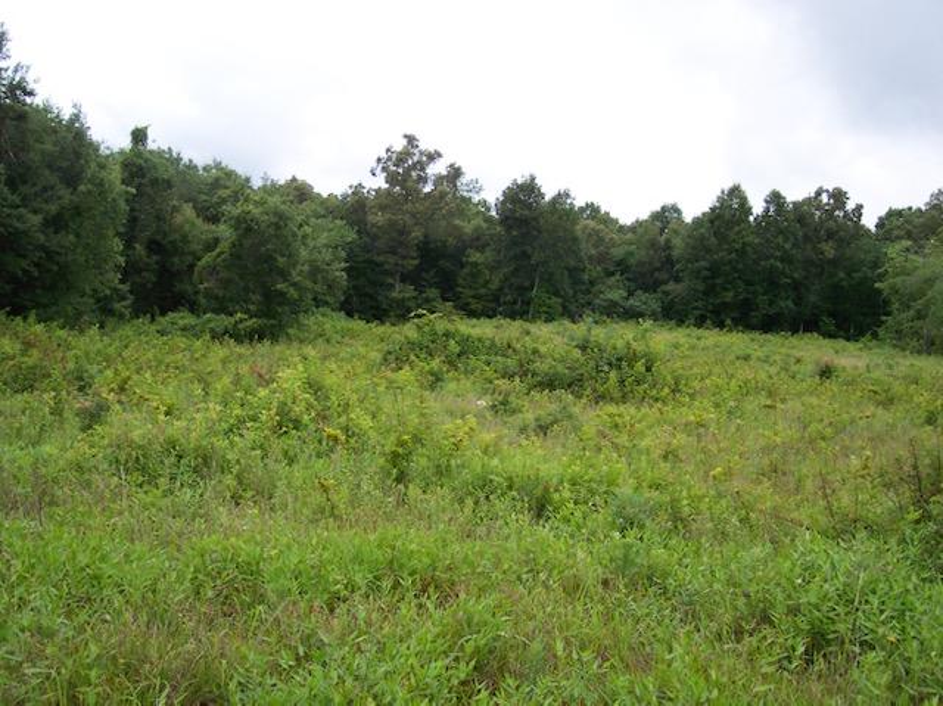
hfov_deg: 49.0
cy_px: 353
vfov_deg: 37.7
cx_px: 472
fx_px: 1034
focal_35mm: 38
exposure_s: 1/700
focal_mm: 8
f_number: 2.8
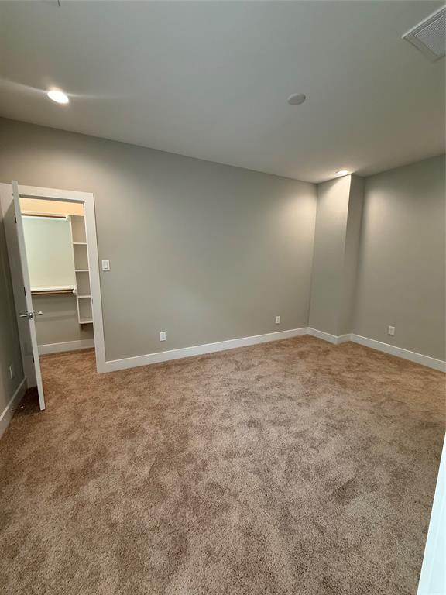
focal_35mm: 14
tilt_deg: -8.8
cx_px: 223
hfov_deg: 85.7
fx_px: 241
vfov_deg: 102.1
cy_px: 298
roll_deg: -0.1
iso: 250
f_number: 2.2
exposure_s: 1/120
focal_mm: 2.22
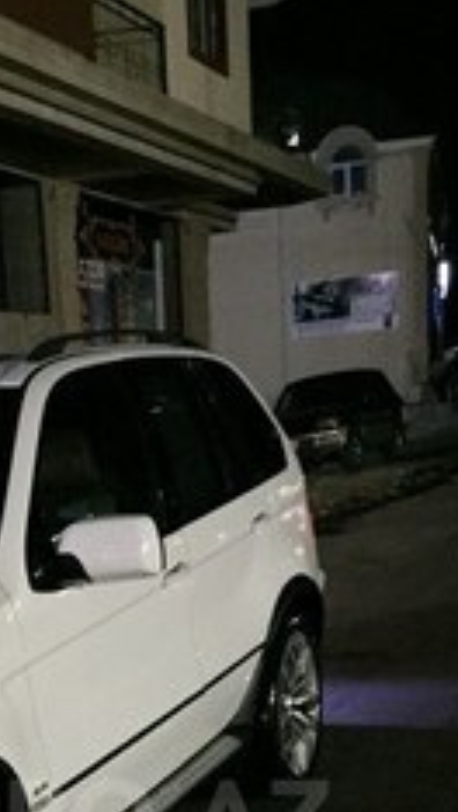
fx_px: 1443
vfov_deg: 29.3
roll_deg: +4.4
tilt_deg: -15.4
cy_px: 819
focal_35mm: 67
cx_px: 62
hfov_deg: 17.8
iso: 800
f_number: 2.2
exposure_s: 1/17
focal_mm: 4.15
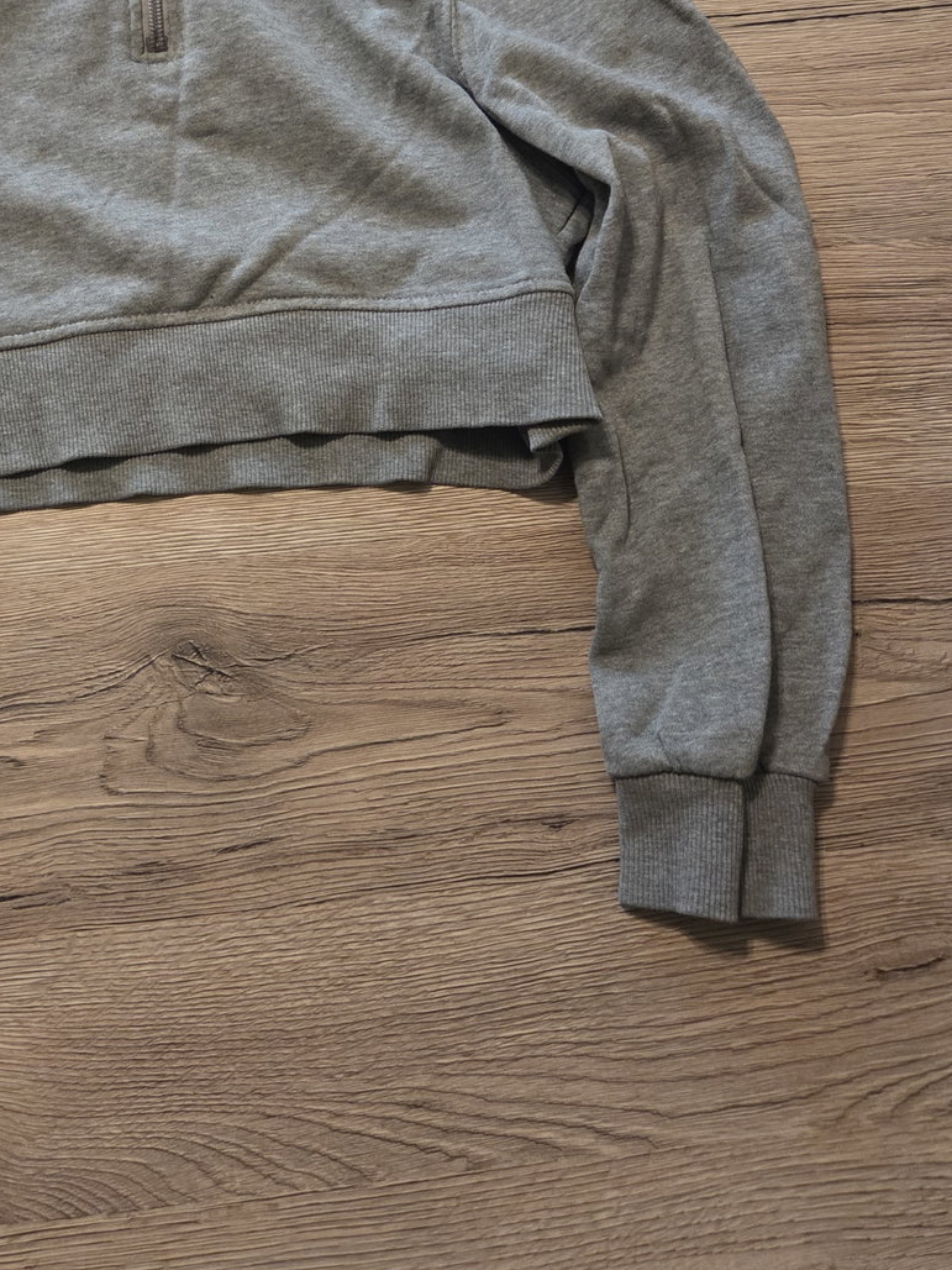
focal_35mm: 37
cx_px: 201
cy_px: 326
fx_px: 1357
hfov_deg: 37.4
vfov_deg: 48.3
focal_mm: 5.4
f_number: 1.8
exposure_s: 1/100
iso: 1600
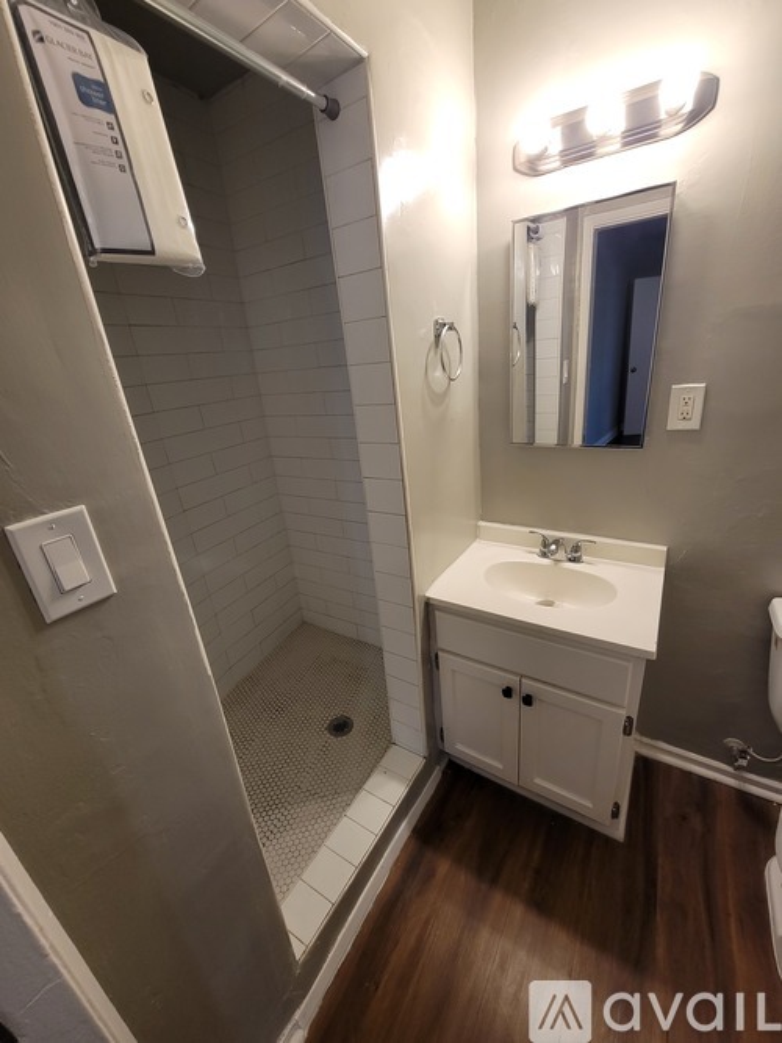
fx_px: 392
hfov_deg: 89.9
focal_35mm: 13
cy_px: 522
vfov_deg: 106.2
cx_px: 391
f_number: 2.2
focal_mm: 2.2
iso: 200
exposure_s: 1/60
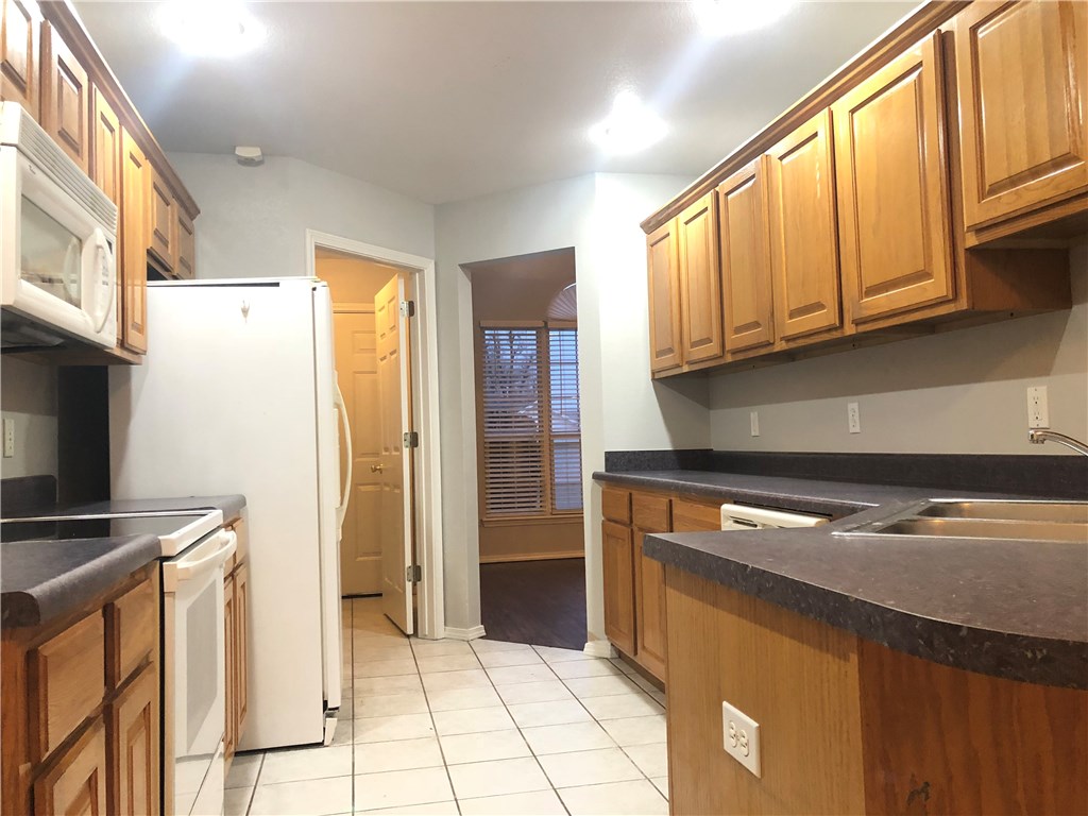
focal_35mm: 28
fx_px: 880
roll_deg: +1.7
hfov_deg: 63.4
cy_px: 408
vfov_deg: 49.7
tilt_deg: +3.7
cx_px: 544
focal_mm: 4
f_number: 1.8
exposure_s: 1/15
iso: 80
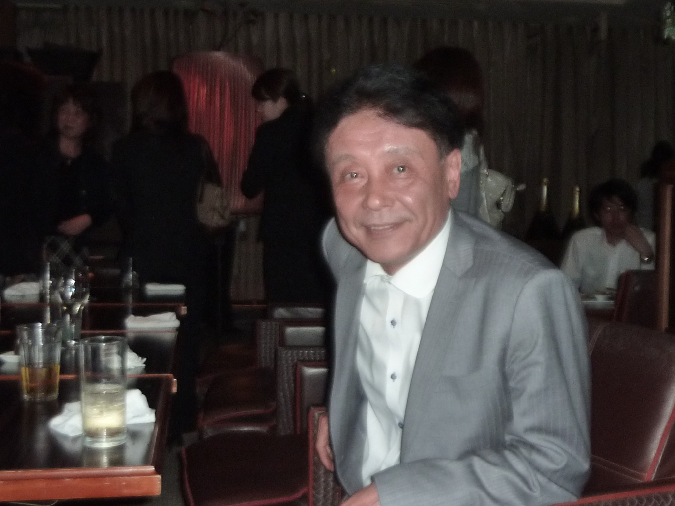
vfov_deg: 32.2
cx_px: 338
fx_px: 877
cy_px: 253
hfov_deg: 42.1
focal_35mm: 45
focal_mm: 4.1
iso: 200
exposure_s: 1/30
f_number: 3.3
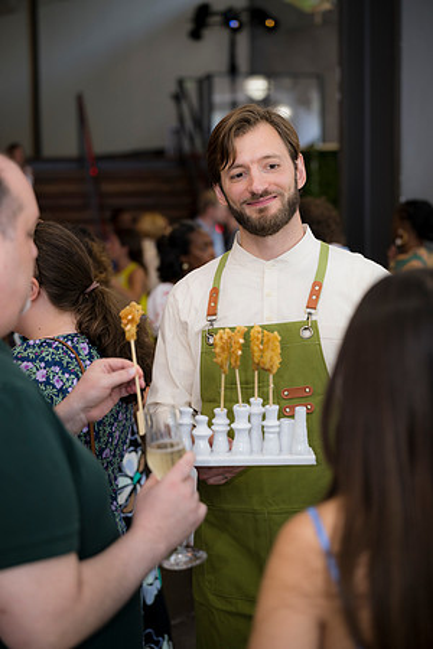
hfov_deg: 24.6
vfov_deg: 36.2
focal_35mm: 55
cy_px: 324
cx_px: 216
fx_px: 992
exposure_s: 1/160
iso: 180
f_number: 2.2
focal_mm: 55
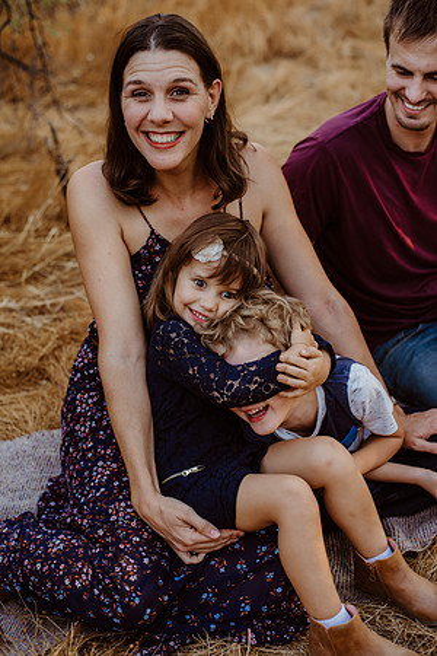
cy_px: 328
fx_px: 910
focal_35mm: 50
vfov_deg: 39.6
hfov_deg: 27.0
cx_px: 218
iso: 200
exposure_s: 1/200
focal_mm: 50
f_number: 2.8
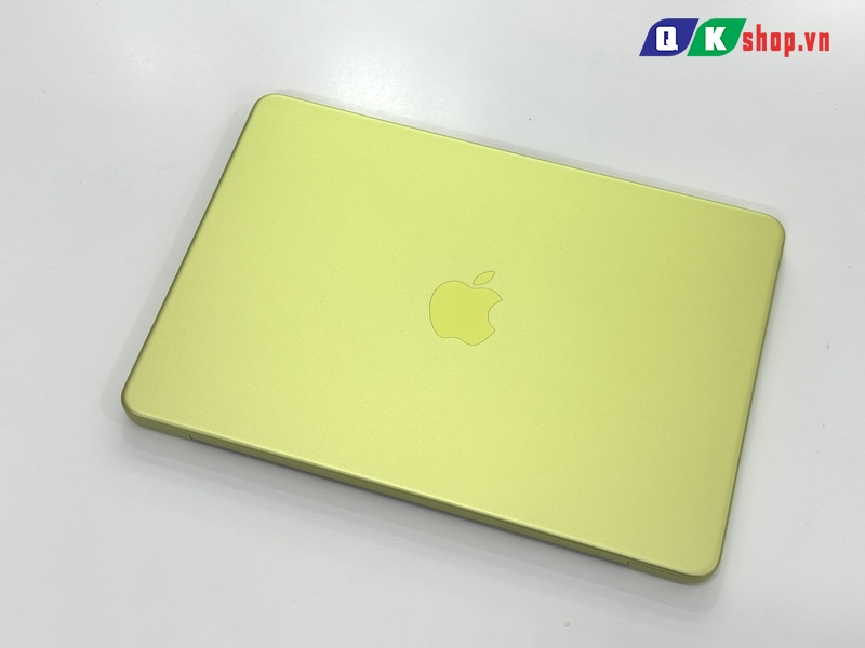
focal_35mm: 48
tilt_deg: -62.9
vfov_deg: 30.3
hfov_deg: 39.7
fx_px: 1199
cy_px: 324
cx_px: 432
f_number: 1.78
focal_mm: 6.76
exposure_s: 1/195
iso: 50
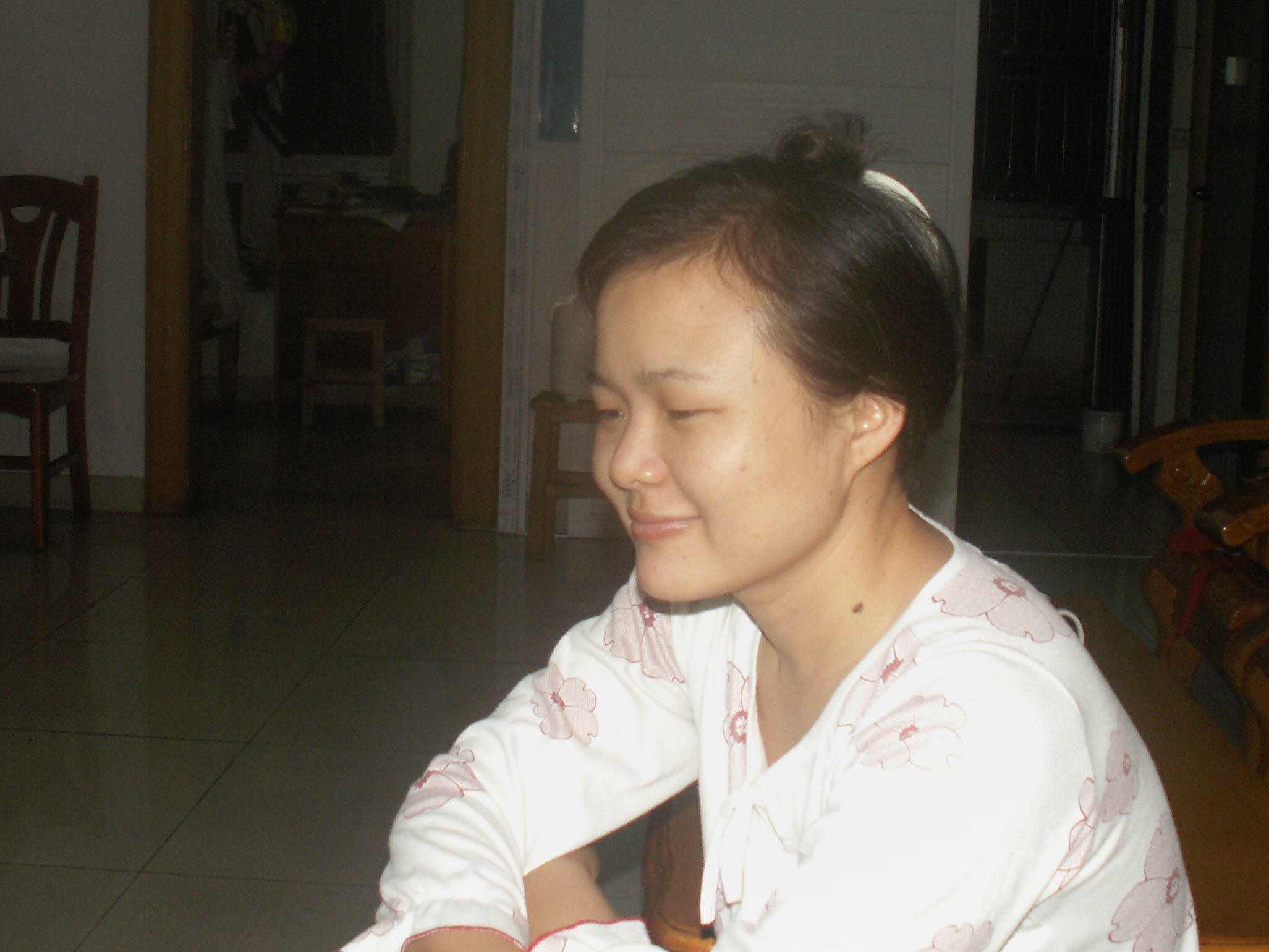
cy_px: 358
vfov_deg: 30.1
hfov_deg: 39.6
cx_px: 685
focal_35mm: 48
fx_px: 1760
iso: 160
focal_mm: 5.86
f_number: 2.8
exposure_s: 1/40
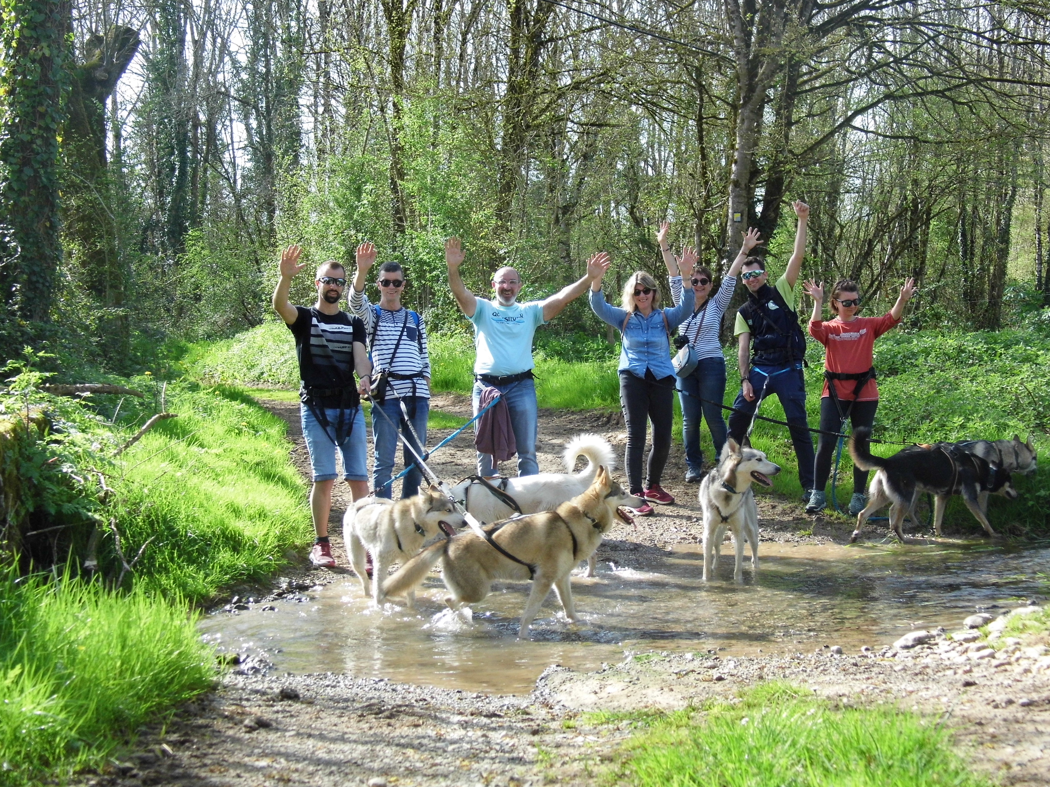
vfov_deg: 25.2
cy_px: 394
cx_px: 525
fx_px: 1759
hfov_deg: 33.2
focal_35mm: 58
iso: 100
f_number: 3.9
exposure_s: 1/250
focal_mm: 10.4
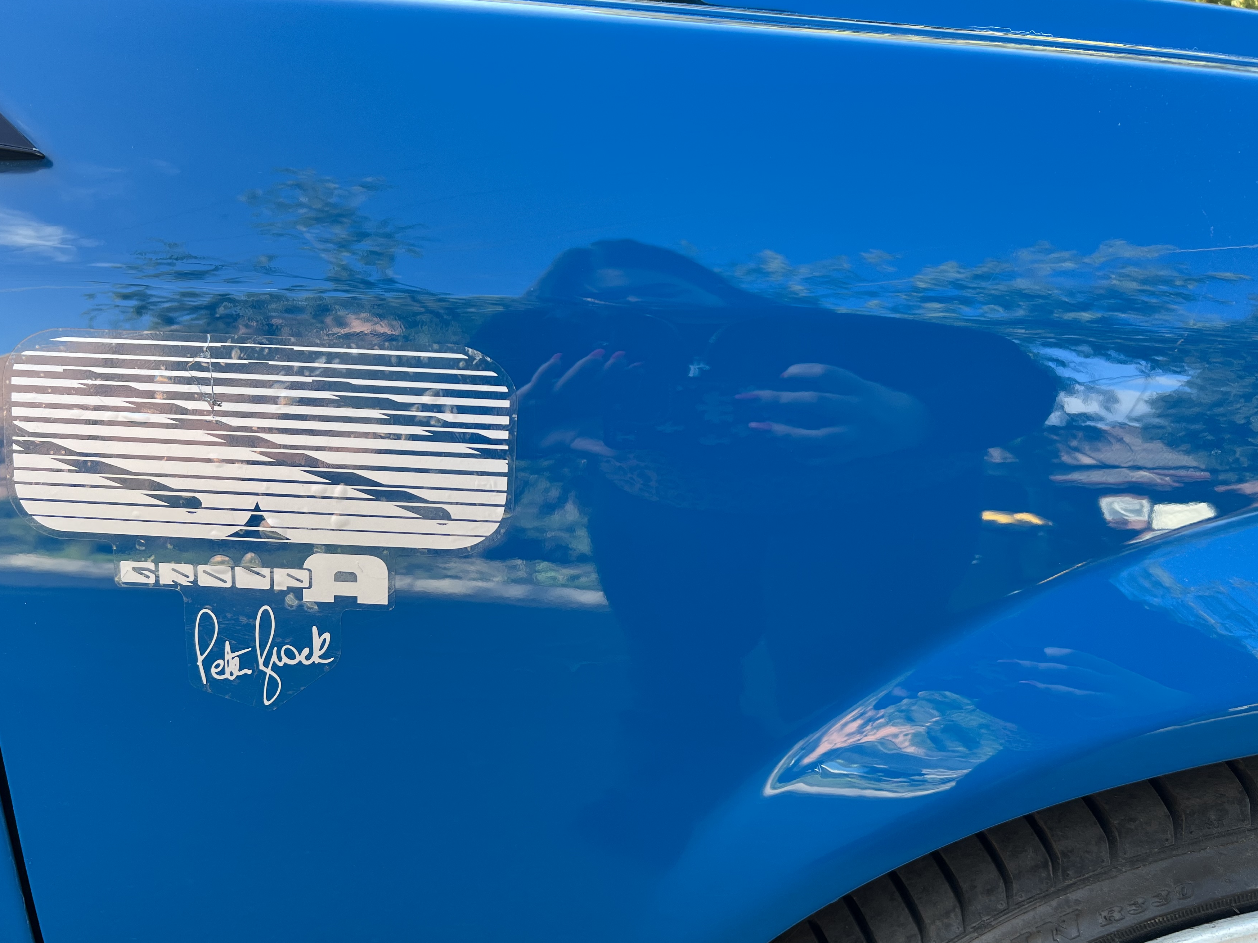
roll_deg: -1.3
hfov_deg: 59.9
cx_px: 592
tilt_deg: -20.5
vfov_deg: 46.7
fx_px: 1090
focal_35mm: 30
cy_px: 513
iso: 32
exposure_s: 1/126
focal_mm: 5.7
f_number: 1.5
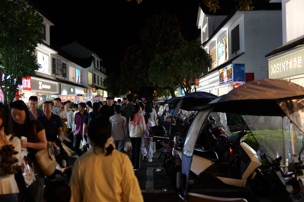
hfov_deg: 49.6
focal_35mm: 39
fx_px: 329
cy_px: 101
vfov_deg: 34.2
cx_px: 152
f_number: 2.8
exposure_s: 1/200
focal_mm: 39
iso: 1000
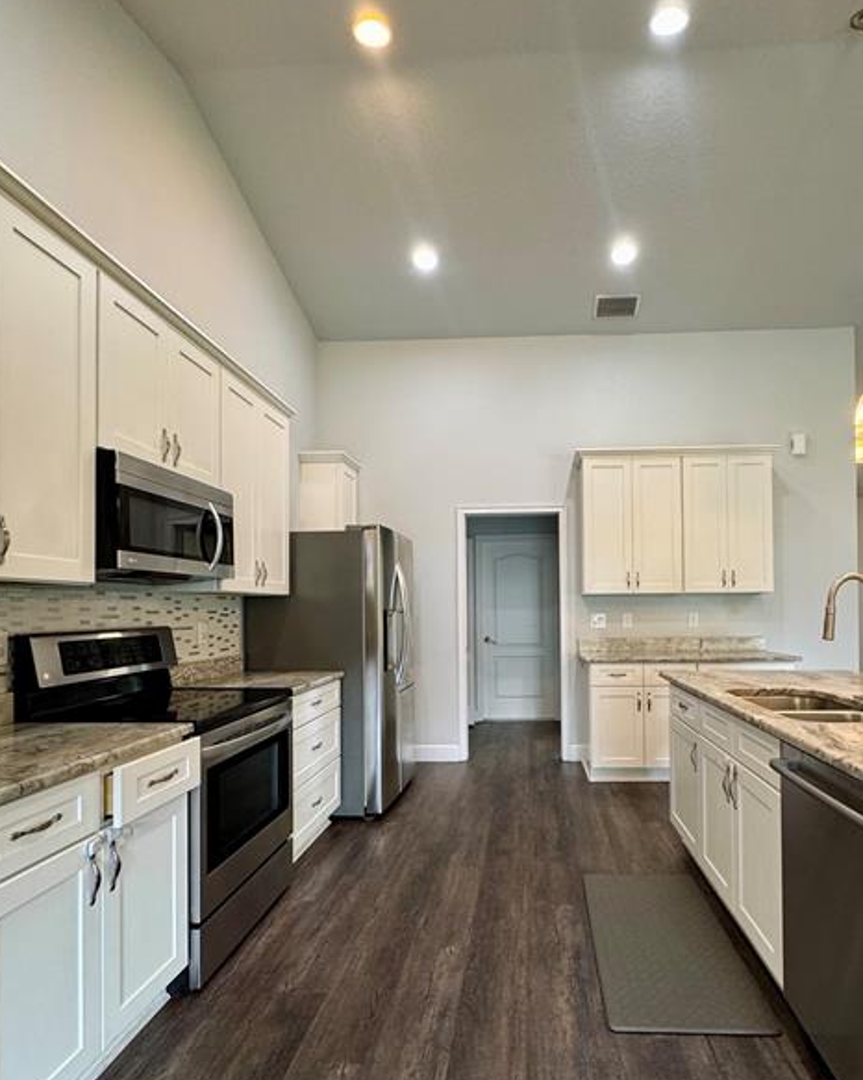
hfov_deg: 73.2
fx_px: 575
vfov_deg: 86.0
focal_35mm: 18
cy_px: 602
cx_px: 507
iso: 160
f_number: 2.2
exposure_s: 1/60
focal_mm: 2.22
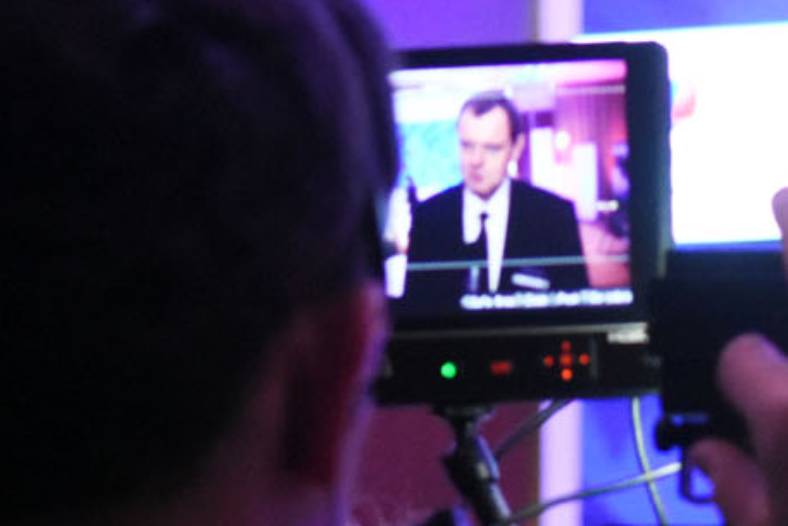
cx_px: 933
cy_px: 814
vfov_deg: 7.2
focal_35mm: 187
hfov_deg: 10.8
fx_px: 4094
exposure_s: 1/250
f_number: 2.8
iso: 3200
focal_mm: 38
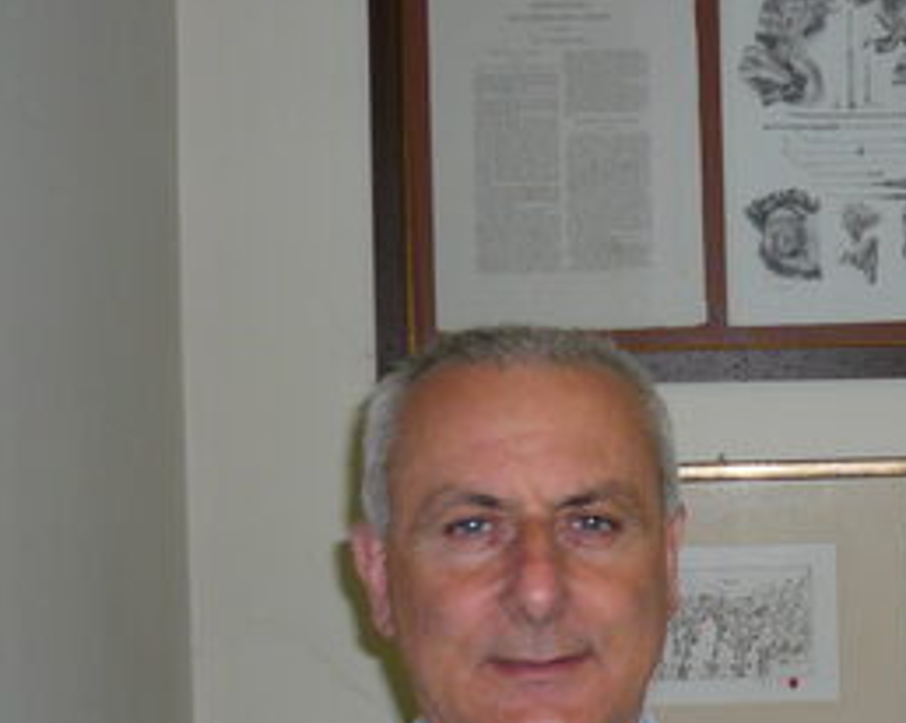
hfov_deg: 21.3
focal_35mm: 87
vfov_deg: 17.6
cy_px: 507
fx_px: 2331
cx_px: 871
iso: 100
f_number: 3.5
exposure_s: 1/30
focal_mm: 7.5
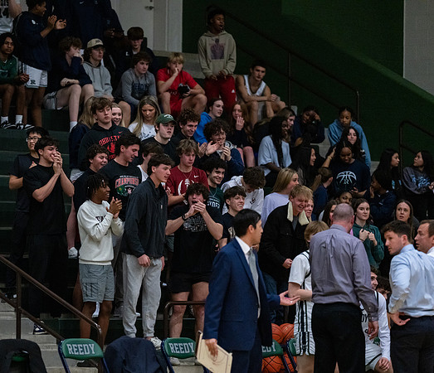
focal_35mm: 231
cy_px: 201
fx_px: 3051
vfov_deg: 7.0
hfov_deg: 8.1
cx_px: 132
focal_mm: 182
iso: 4000
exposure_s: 1/1000
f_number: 2.8
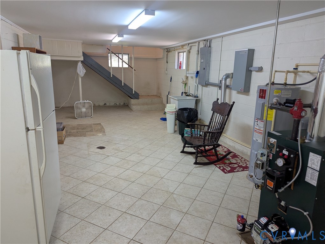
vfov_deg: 56.9
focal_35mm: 24
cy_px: 122
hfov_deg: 71.5
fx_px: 226
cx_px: 162
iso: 122
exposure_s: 1/120
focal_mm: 6.81
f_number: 1.85
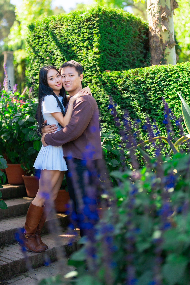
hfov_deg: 27.0
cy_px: 142
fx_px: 396
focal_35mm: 50
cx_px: 95
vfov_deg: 39.6
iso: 1250
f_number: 1.2
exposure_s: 1/1250
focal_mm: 50
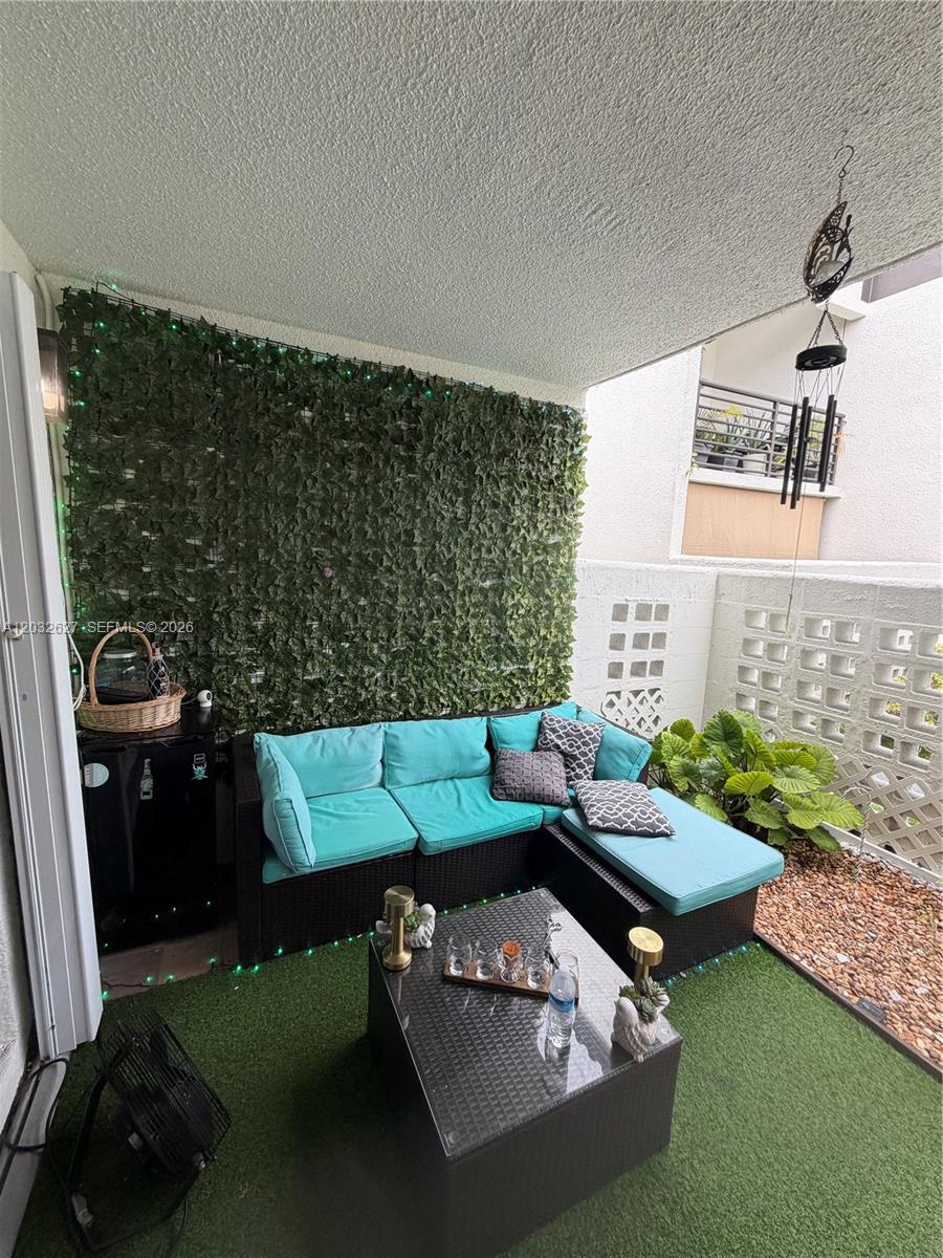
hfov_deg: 85.7
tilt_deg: -9.9
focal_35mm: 14
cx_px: 472
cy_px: 629
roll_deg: -1.1
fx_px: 509
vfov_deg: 102.1
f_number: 2.2
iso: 100
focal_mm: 2.22
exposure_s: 1/121
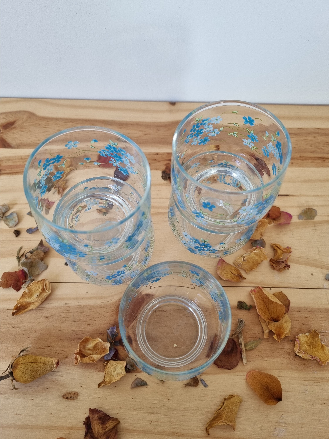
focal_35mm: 26
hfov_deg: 53.1
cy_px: 220
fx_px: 329
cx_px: 164
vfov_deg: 67.3
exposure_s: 1/100
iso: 100
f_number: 1.8
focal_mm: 5.4
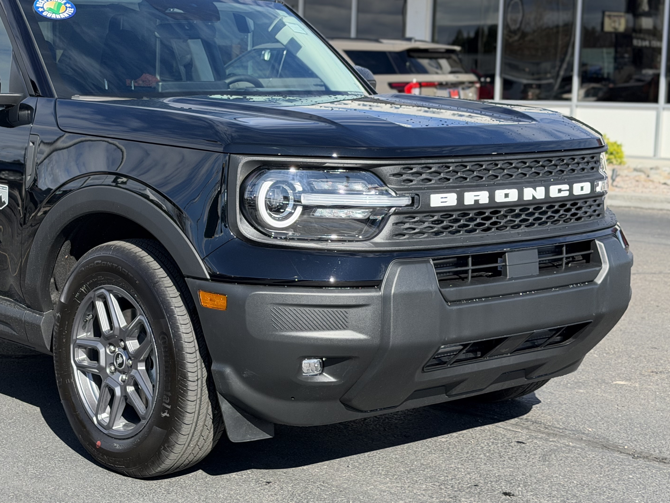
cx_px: 198
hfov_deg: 28.3
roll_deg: -1.0
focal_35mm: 68
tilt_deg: -6.2
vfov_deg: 21.6
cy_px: 209
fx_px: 1316
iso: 100
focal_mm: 6.76
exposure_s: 1/2577
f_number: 1.78
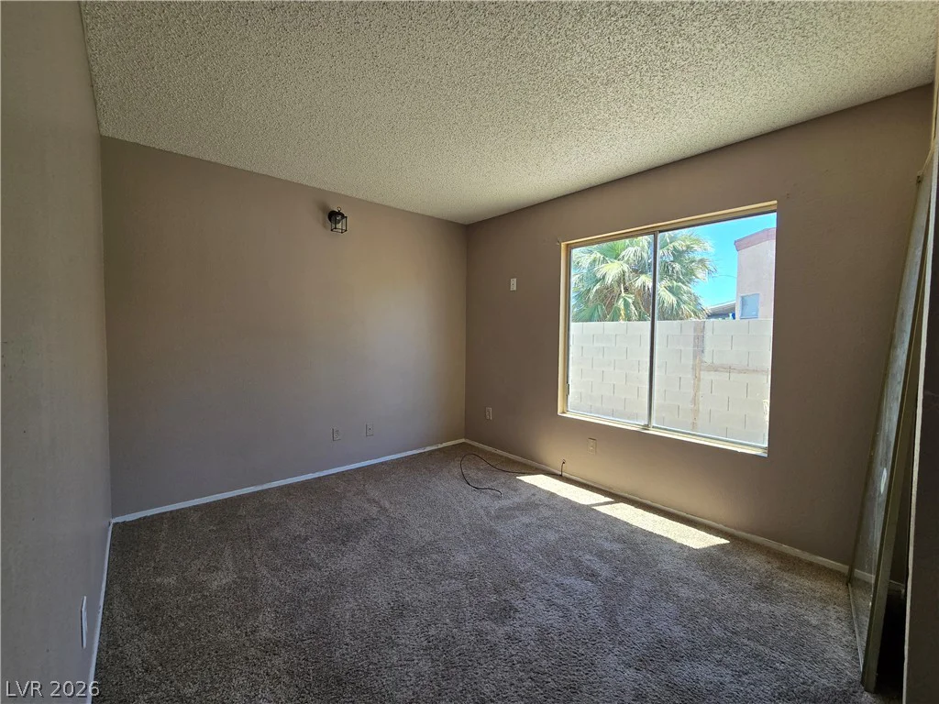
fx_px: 353
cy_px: 352
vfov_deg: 89.9
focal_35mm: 13
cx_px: 470
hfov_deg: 106.2
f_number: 2.2
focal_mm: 2.2
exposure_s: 1/178
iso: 50
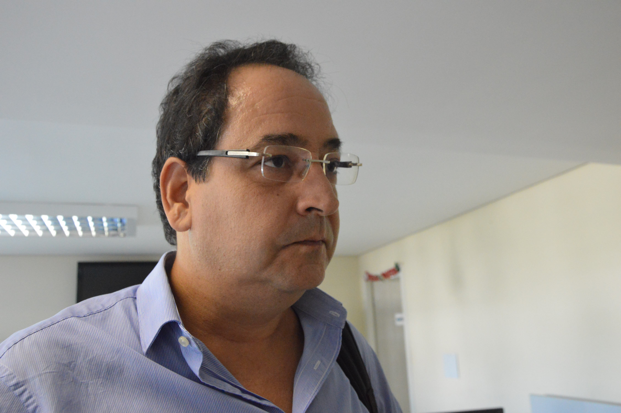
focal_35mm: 32
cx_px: 310
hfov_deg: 59.5
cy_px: 206
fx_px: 543
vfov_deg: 41.6
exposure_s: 1/125
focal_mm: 21
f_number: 5.6
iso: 3200
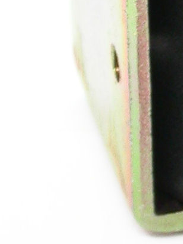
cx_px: 350
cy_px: -157
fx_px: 6031
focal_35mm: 856
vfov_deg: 2.3
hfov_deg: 1.7
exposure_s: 1/14.5
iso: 100
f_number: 5.1
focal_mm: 32
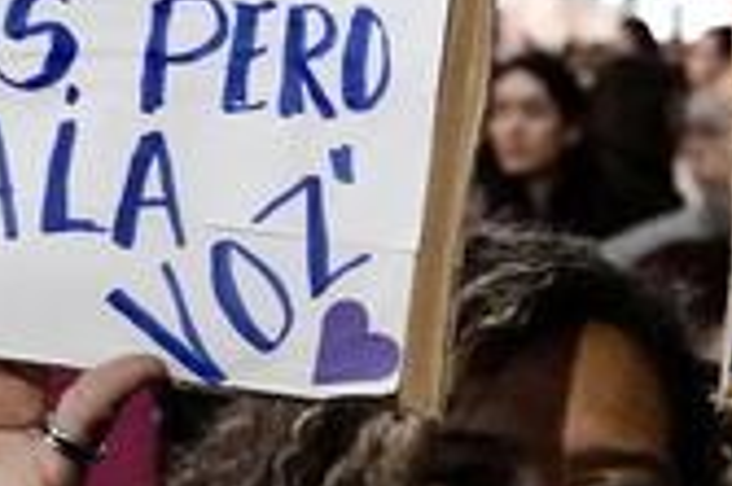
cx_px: 565
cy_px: 333
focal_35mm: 139
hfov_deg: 14.7
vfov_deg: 9.8
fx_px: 2824
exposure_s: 1/160
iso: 12800
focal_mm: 32
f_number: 4
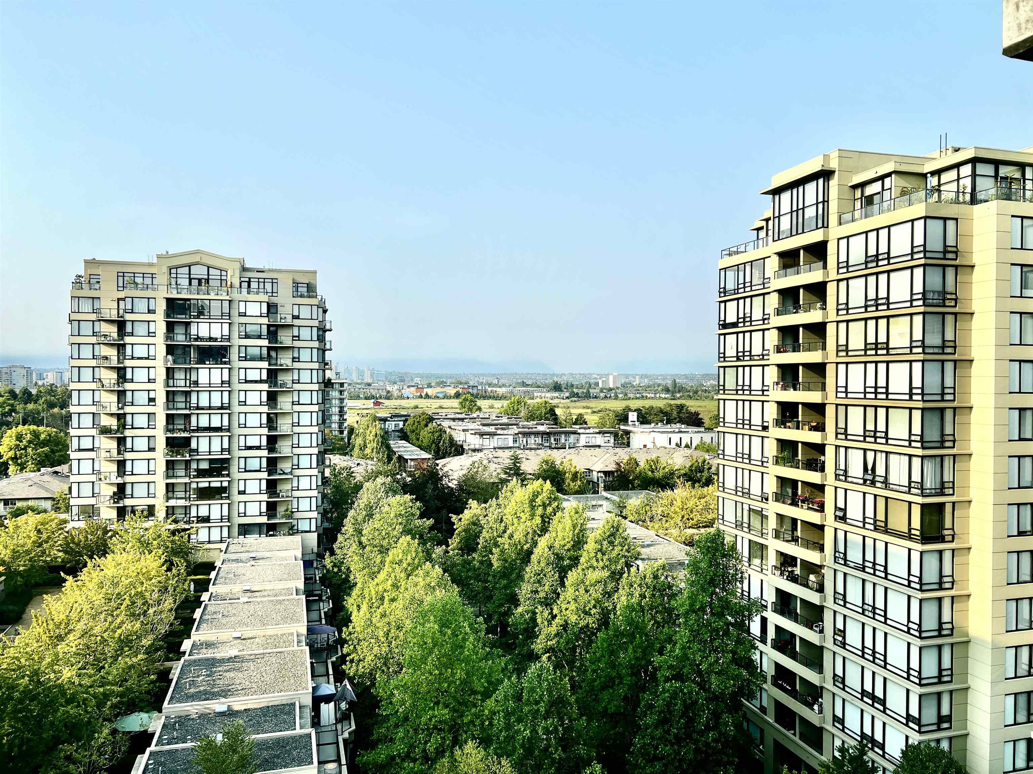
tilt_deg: -1.7
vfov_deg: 53.1
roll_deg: -0.6
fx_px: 776
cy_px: 387
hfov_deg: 67.3
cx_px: 516
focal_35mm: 26
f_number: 1.5
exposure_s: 1/2353
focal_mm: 5.7
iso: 50
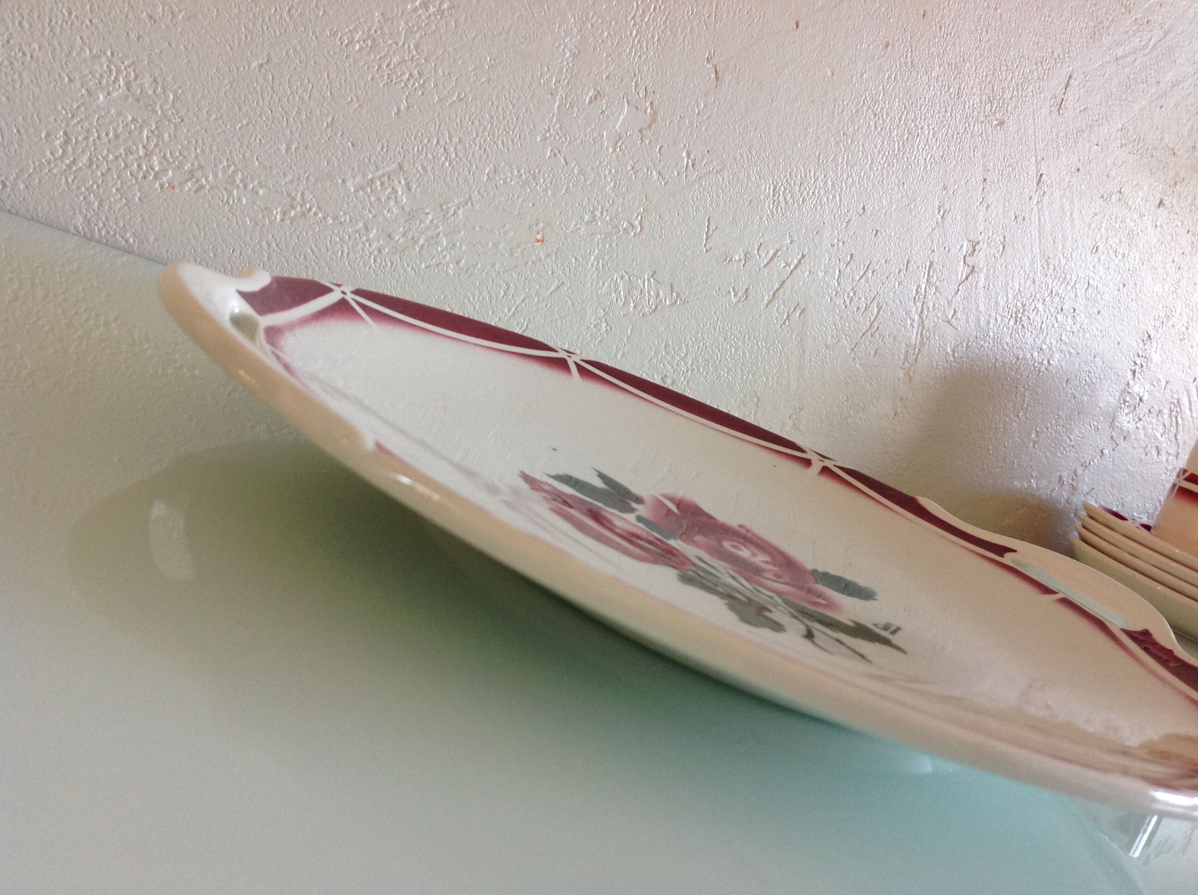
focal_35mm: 35
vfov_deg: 40.6
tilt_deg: -9.9
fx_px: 1209
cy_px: 448
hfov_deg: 52.7
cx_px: 599
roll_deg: -23.4
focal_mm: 4.28
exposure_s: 1/15
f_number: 2.4
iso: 100
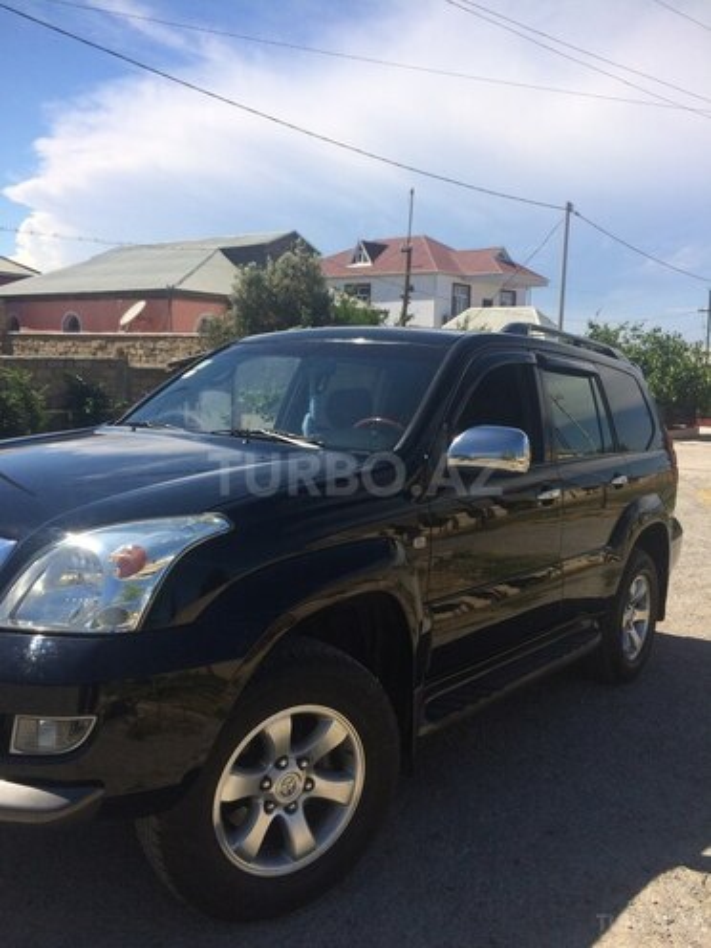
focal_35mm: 29
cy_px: 474
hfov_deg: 48.2
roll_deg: +0.3
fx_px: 794
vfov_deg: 61.7
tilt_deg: -10.8
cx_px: 356
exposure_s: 1/2564
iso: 32
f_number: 2.2
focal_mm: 4.15
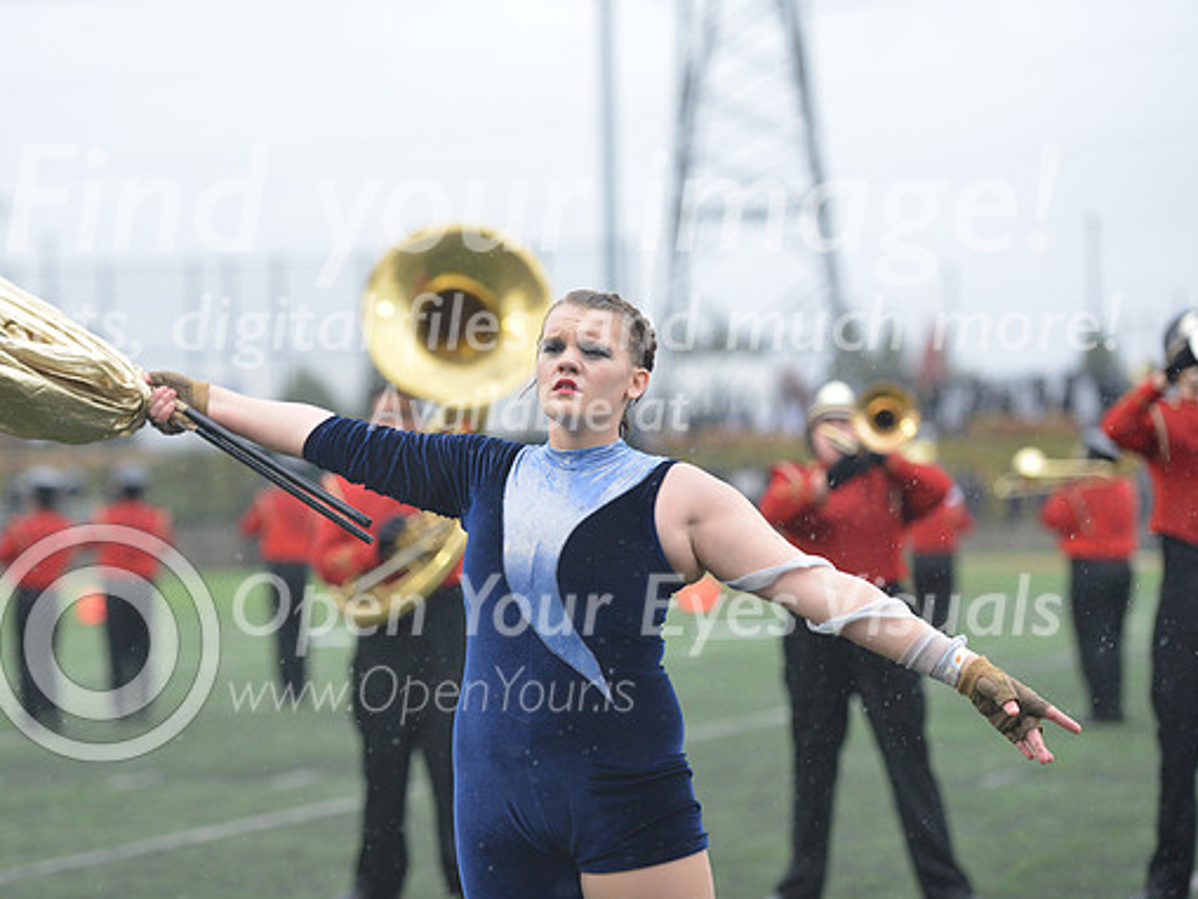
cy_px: 448
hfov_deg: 15.5
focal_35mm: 127
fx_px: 4396
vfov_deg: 11.7
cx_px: 530
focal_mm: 116
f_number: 2.8
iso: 1250
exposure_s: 1/1250
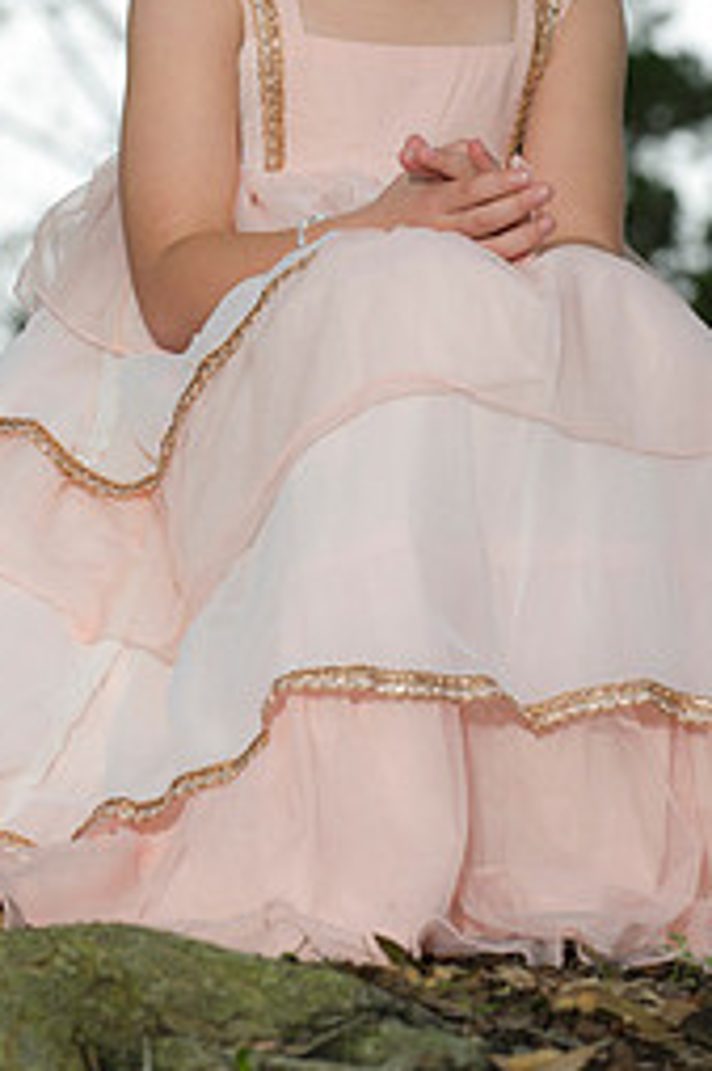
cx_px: 364
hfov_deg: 5.5
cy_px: 148
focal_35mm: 248
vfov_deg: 8.3
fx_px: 7367
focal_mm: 140
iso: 640
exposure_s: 1/250
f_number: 7.1
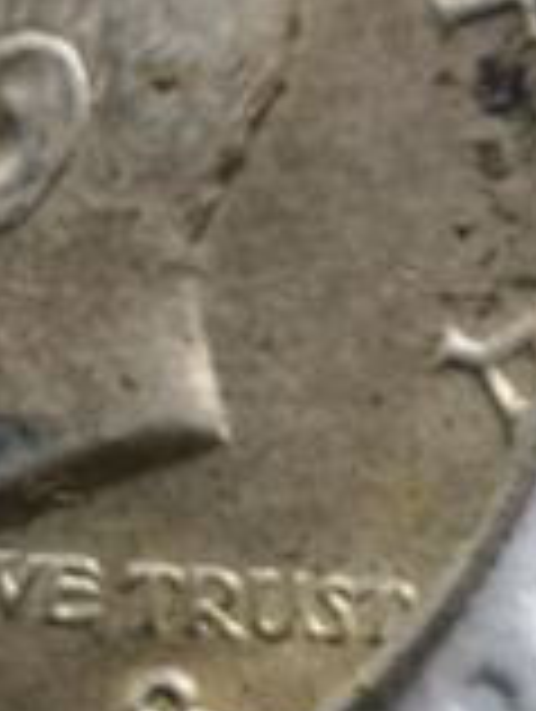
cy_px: 158
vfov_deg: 8.0
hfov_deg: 6.0
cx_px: -126
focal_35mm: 248
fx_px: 5106
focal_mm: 5.58
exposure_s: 1/313
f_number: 1.8
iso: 50
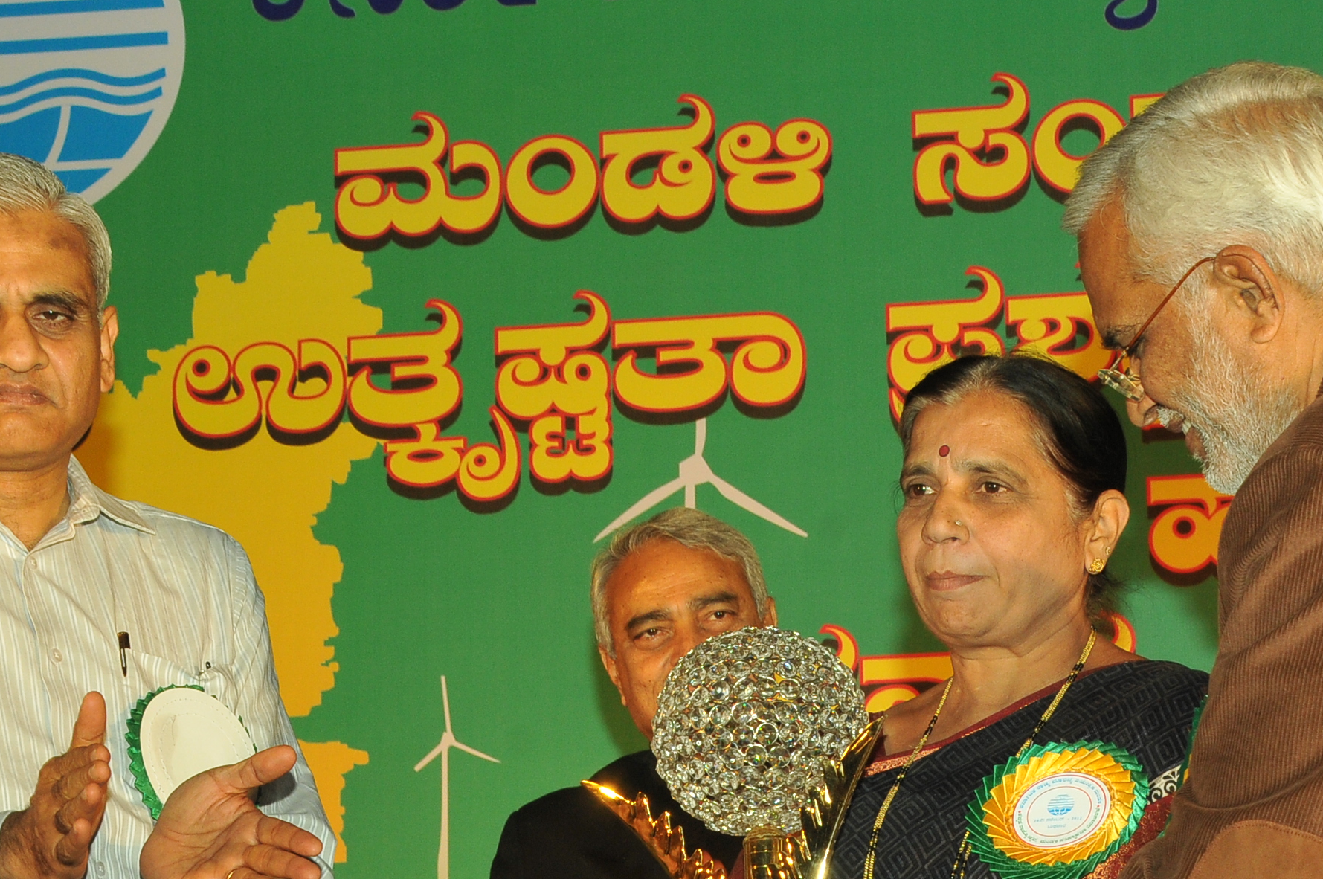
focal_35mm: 141
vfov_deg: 9.7
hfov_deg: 14.6
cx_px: 729
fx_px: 5176
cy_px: 595
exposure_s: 1/125
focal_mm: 52
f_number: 11
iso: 640
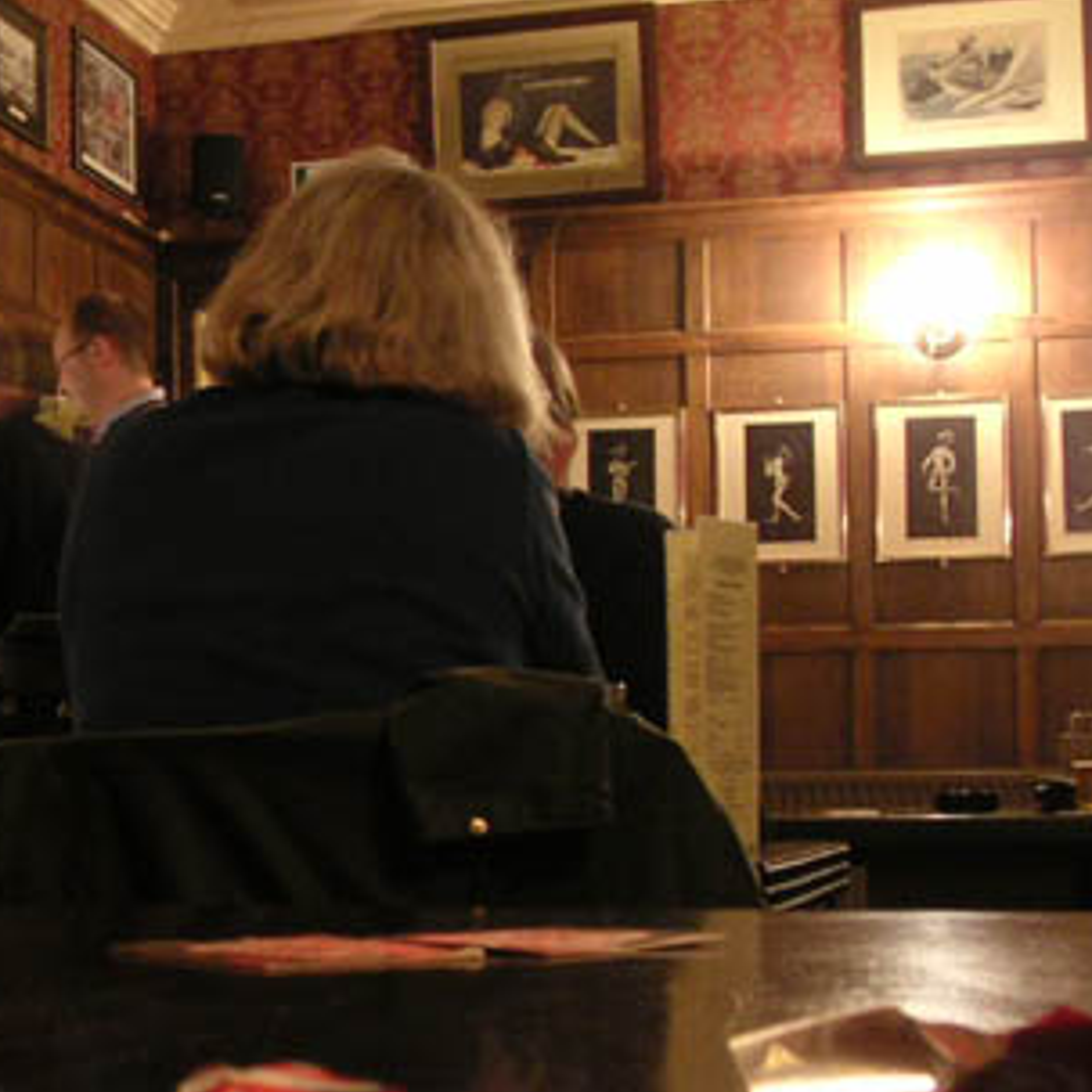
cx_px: -7
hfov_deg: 23.0
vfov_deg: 23.9
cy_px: 703
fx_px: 2570
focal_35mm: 72
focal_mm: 6
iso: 100
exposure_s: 1
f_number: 2.8
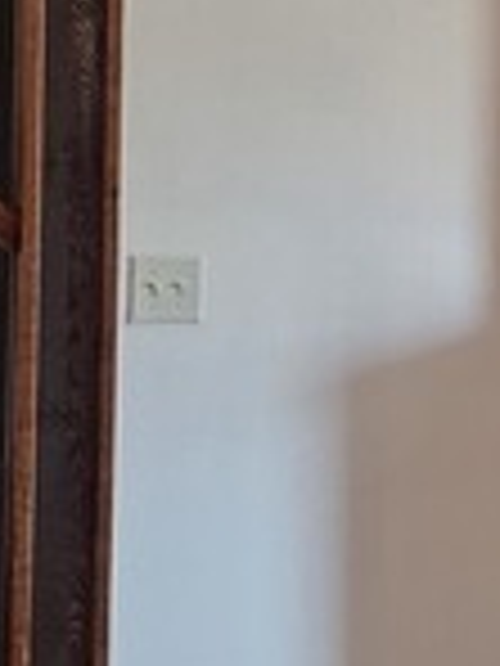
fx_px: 3235
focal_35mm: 168
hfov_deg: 8.1
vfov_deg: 11.7
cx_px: 1248
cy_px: 18
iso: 160
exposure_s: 1/120
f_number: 1.7
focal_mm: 6.3
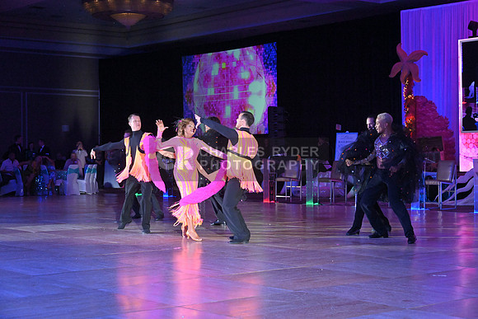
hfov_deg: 30.5
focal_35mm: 66
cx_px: 239
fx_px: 876
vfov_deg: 20.6
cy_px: 160
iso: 6400
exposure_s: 1/400
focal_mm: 66
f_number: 9
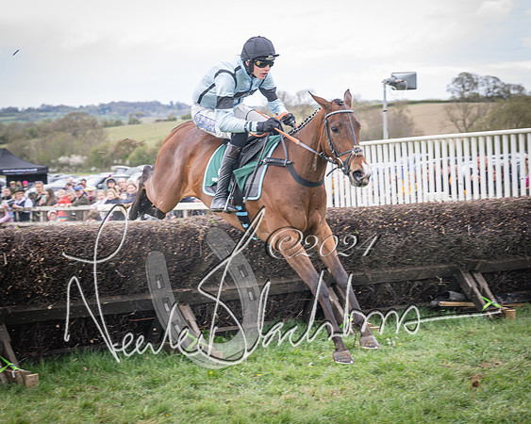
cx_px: 249
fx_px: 1467
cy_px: 237
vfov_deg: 16.5
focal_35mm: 93
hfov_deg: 20.5
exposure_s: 1/800
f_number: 4
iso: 500
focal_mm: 70
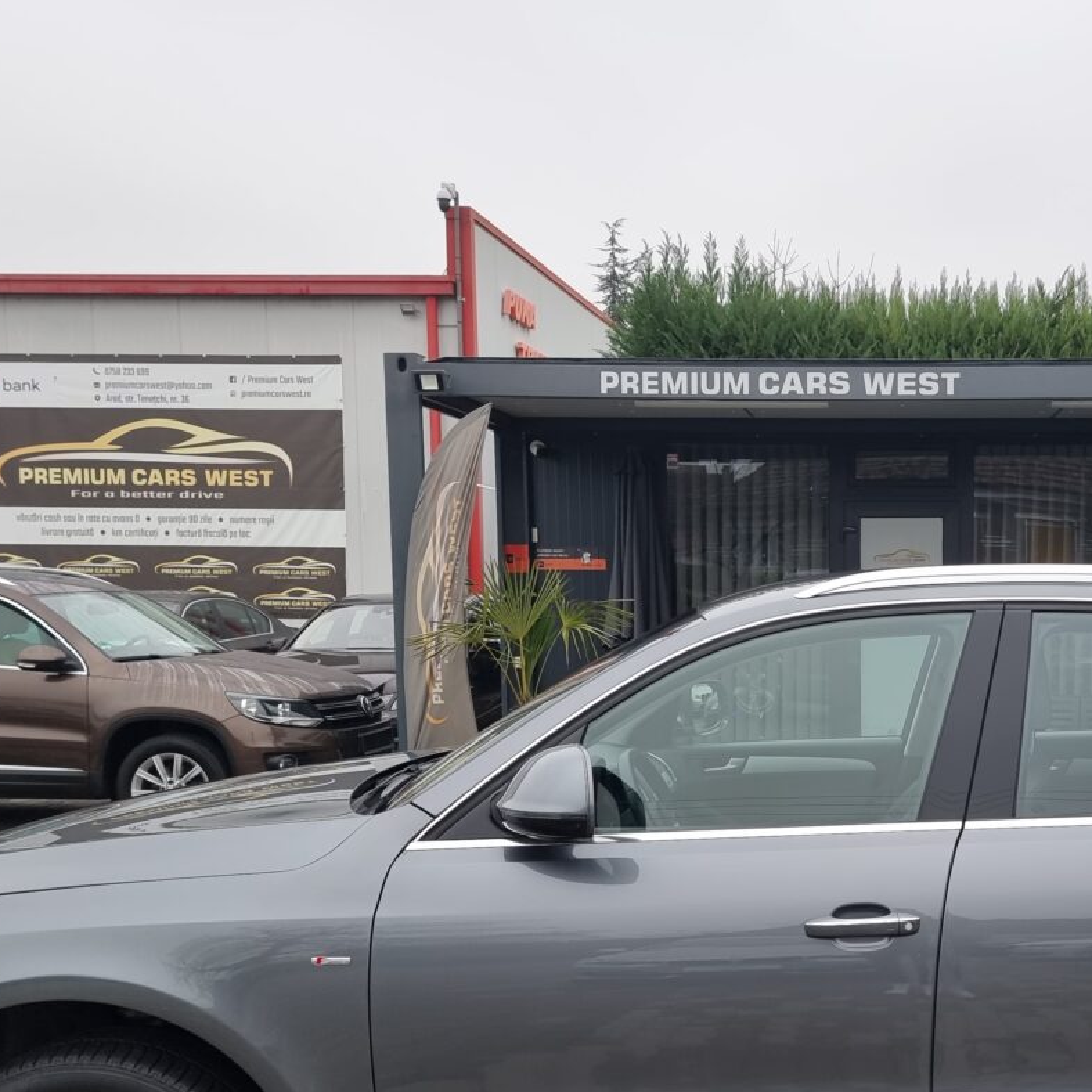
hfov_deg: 37.8
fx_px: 1535
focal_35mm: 43
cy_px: 707
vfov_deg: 38.8
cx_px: 865
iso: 50
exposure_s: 1/120
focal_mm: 6.7
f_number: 1.8
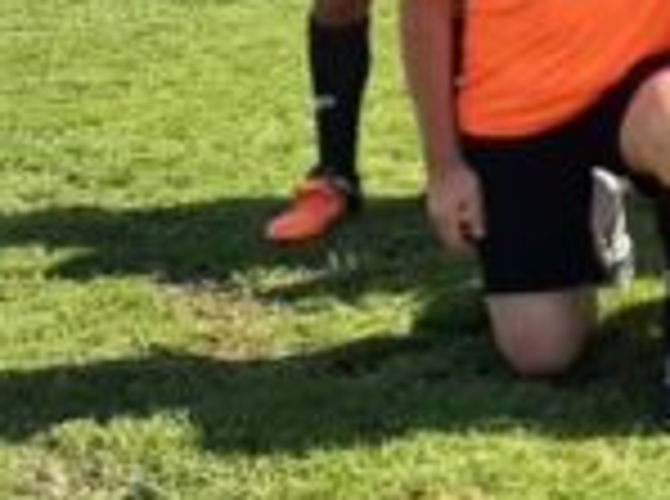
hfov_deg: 14.5
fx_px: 2163
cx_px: 1353
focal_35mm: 112
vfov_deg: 12.6
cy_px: -198
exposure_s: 1/1471
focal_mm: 3.93
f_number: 1.7
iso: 40
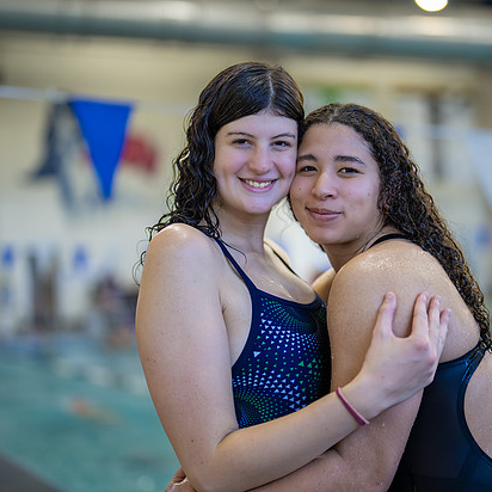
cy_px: 243
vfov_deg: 25.7
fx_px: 1077
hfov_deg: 25.7
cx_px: 269
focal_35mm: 67
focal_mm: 50
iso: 500
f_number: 1.2
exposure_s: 1/500
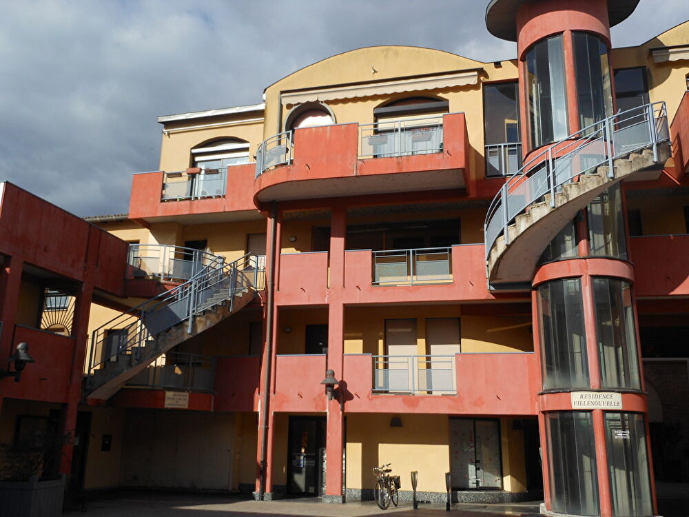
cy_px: 258
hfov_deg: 55.4
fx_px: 657
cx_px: 344
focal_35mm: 33
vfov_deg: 42.9
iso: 80
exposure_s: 1/1000
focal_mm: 5.9
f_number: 4
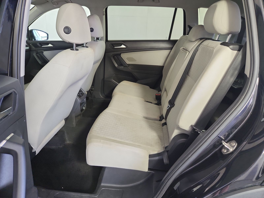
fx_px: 175
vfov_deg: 58.9
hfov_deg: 73.9
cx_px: 132
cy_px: 99
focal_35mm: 23
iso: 132
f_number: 1.8
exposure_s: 1/59
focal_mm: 5.4
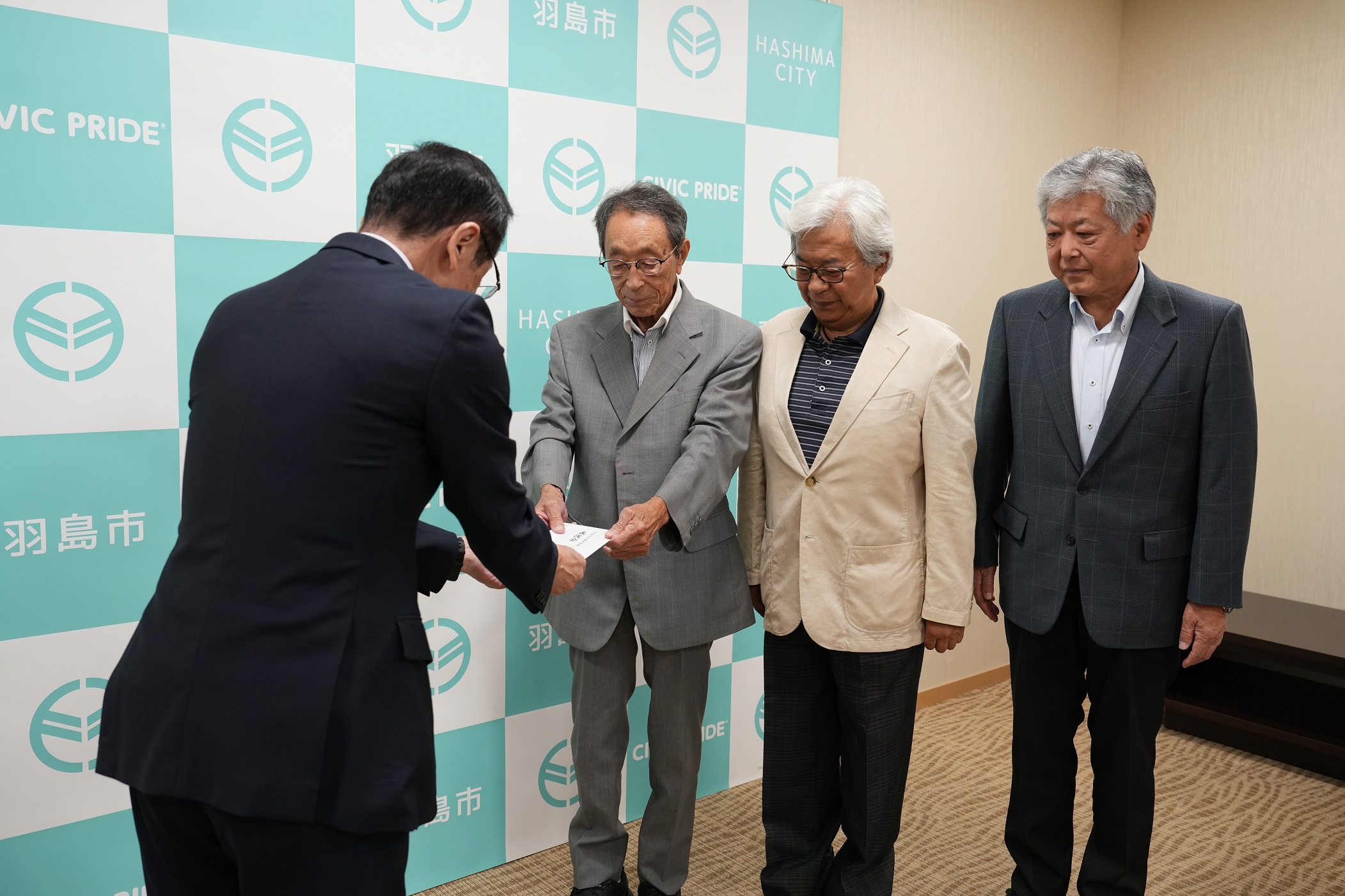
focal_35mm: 31
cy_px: 448
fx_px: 1158
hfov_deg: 60.3
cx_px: 672
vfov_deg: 42.3
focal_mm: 31
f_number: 4.5
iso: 1600
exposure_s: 1/160
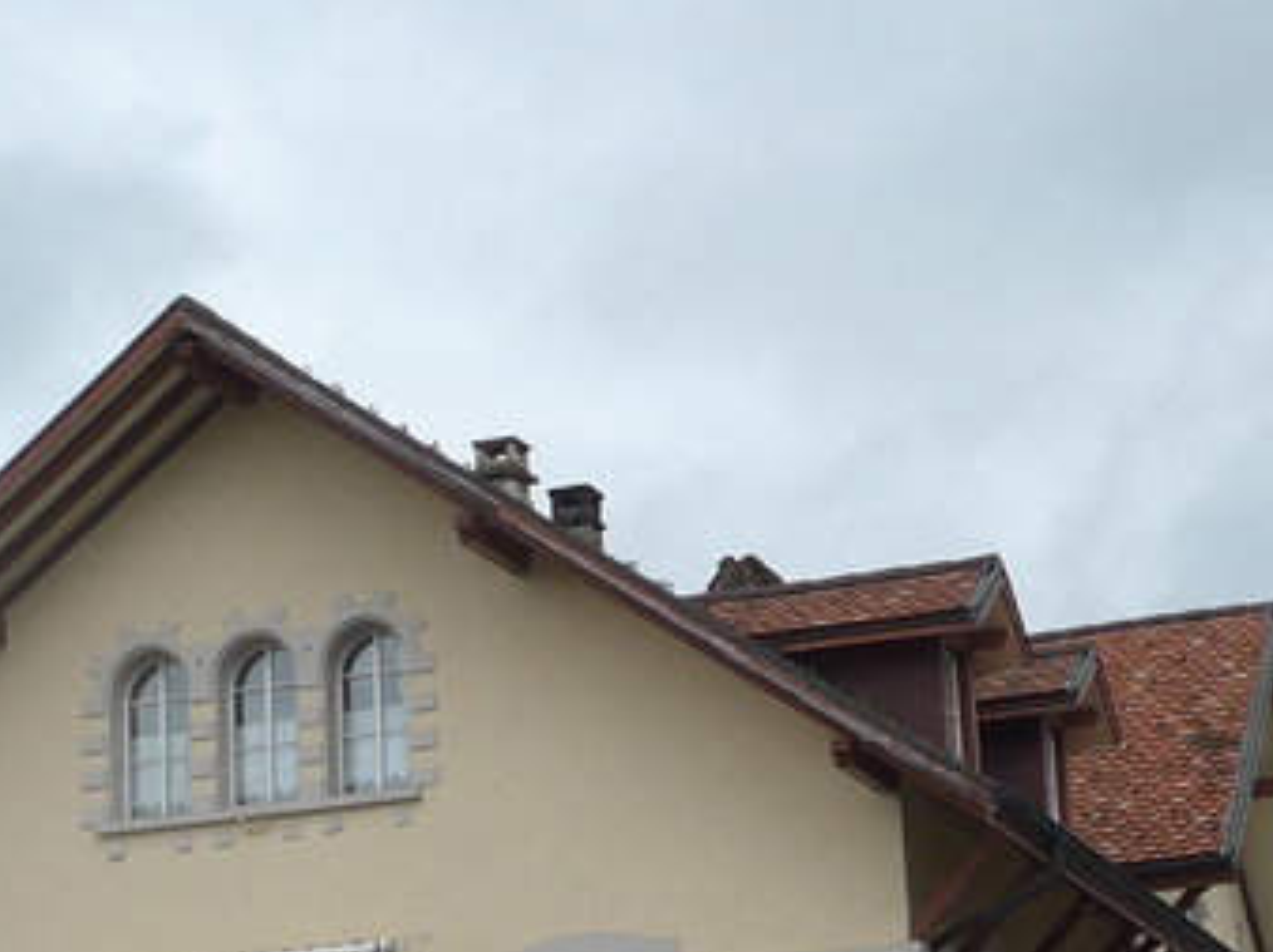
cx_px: 403
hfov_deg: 19.0
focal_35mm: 103
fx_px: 3785
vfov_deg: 14.2
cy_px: 809
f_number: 2.8
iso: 80
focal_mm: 6
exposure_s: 1/1300
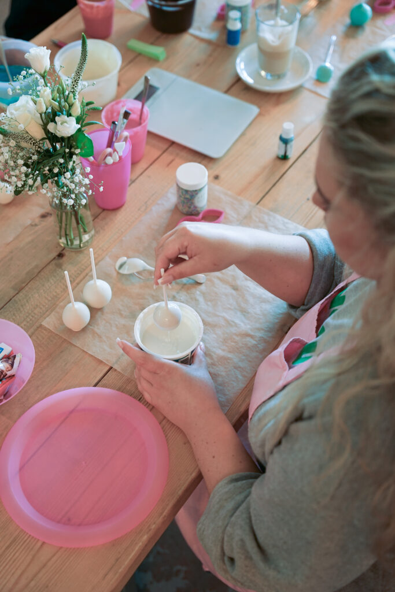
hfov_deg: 27.3
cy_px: 296
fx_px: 814
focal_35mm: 50
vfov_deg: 40.0
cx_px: 198
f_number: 2.8
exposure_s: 1/80
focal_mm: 49.5
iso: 640
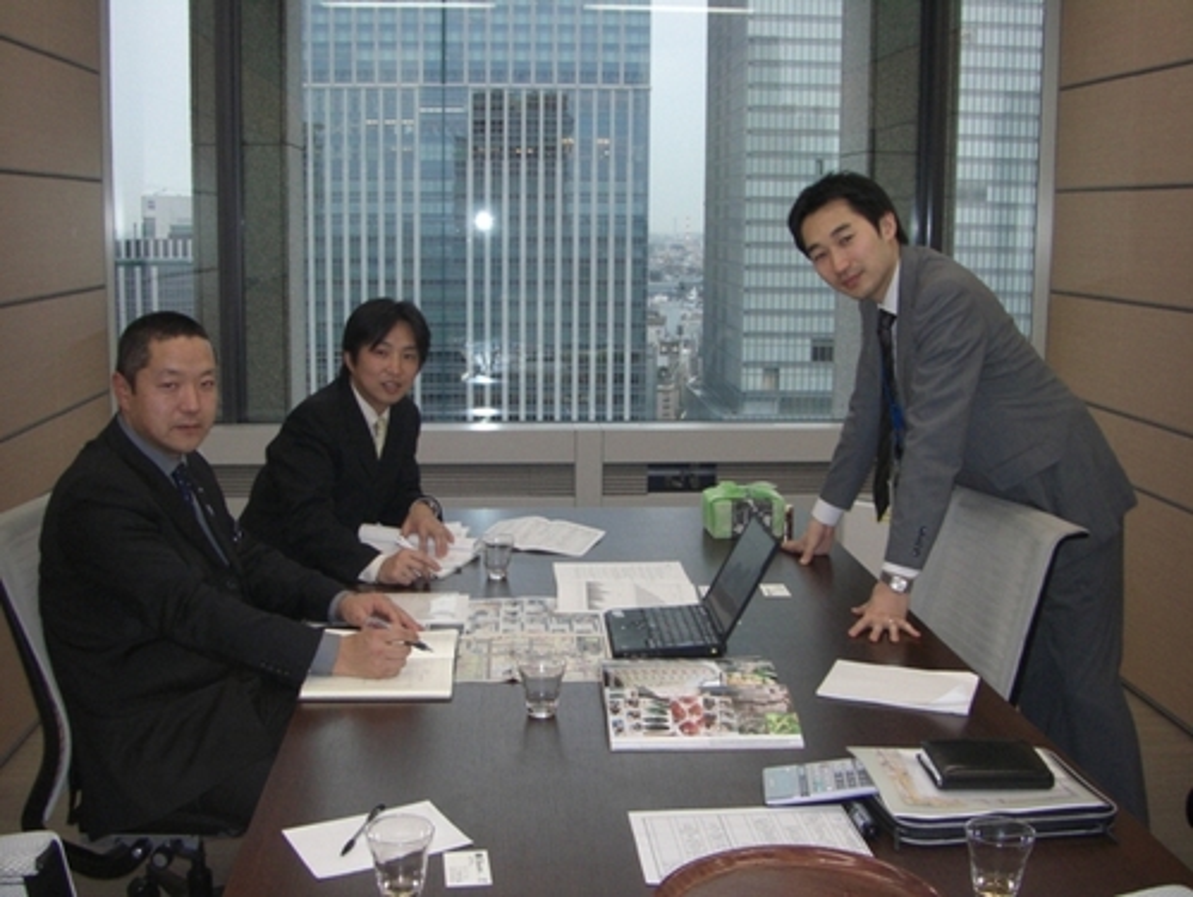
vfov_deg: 37.8
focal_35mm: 38
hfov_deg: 48.9
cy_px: 448
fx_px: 1311
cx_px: 596
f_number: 3.4
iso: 200
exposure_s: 1/60
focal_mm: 6.3
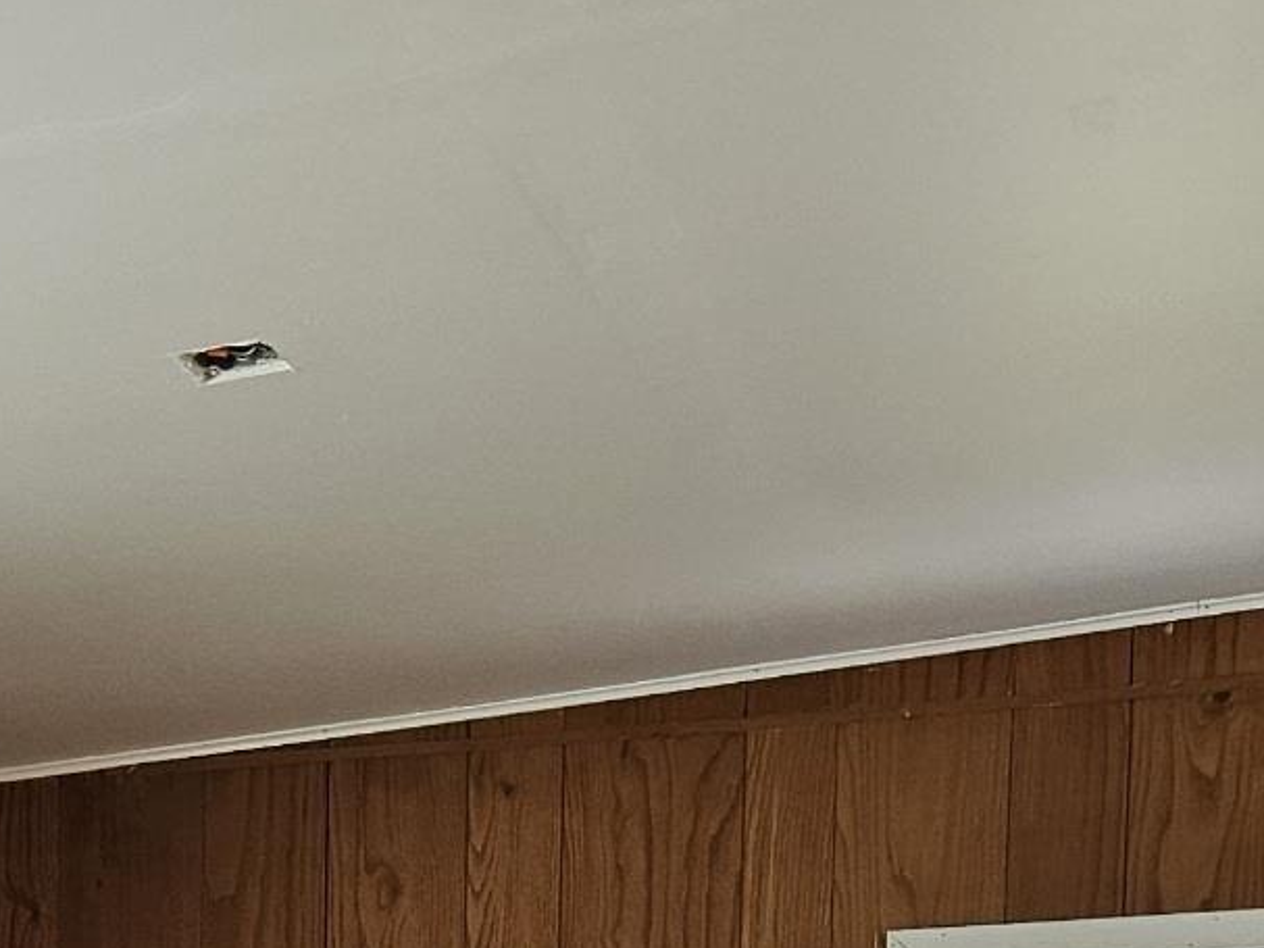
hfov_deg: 21.0
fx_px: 3322
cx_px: 67
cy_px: 1617
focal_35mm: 91
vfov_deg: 14.6
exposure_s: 1/120
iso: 160
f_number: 1.8
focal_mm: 5.4
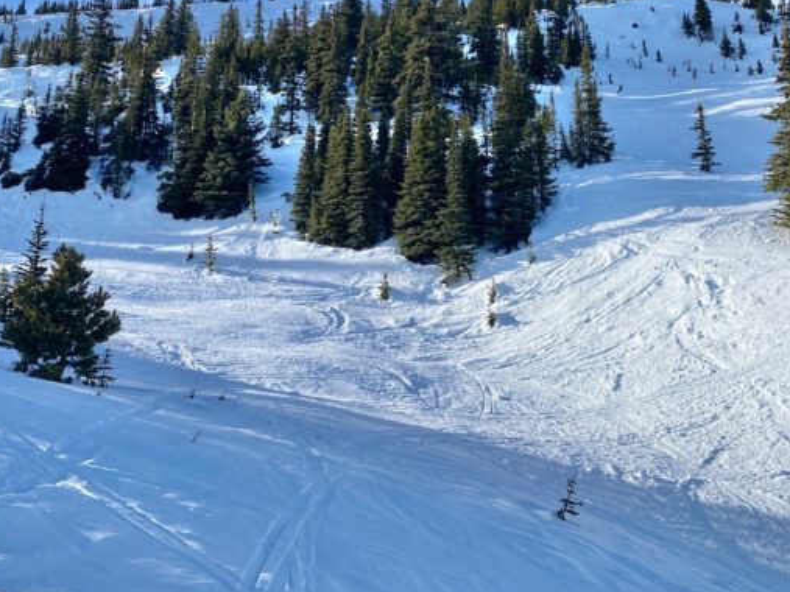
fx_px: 935
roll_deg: -1.3
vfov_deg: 35.0
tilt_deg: +16.6
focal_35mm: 41
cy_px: 227
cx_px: 343
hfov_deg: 45.7
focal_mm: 4.25
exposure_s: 1/3125
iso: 32
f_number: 1.8
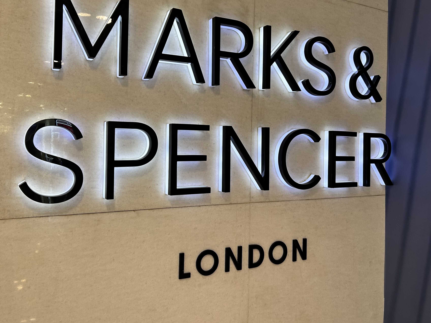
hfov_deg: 58.3
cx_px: 199
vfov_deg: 45.3
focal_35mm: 31
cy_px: 135
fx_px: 386
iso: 100
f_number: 1.5
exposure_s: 1/100
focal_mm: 5.7
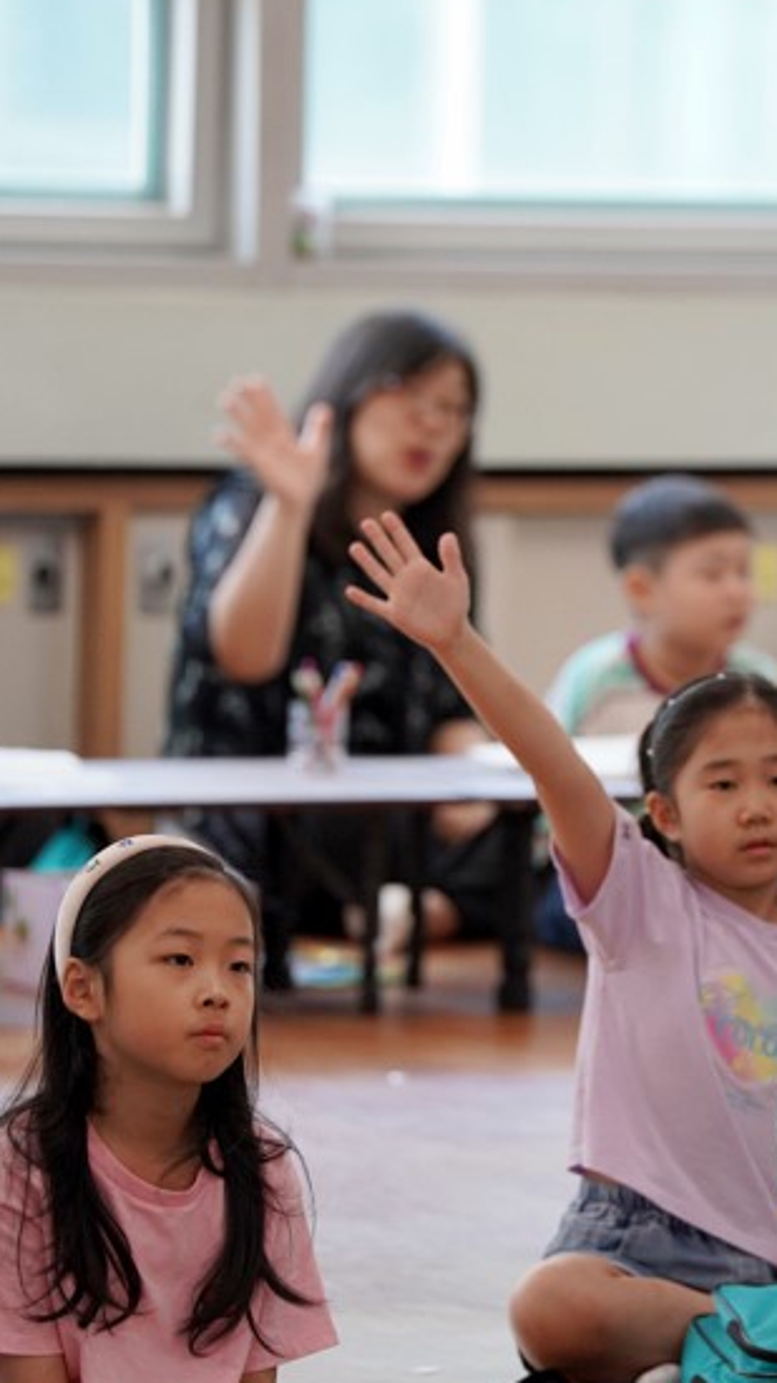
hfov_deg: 3.5
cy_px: 684
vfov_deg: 6.3
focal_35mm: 343
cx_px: 1054
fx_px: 12575
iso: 1600
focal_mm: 200
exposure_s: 1/250
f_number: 4
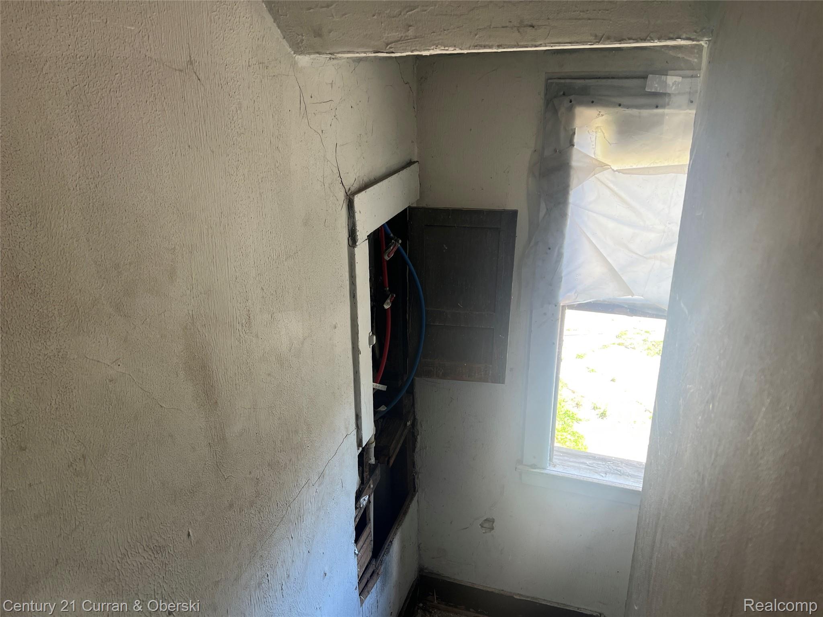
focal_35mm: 26
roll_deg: +0.5
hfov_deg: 67.3
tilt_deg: -20.3
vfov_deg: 53.1
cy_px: 308
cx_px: 412
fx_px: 618
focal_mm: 5.7
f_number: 1.5
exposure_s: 1/121
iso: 64
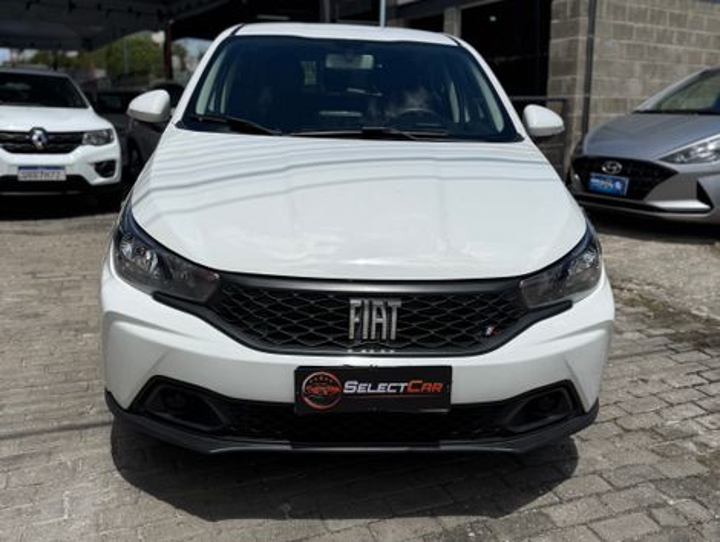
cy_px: 271
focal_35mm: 24
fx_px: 500
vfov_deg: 56.9
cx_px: 360
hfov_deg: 71.5
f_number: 1.78
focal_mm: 6.76
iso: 80
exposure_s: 1/10309
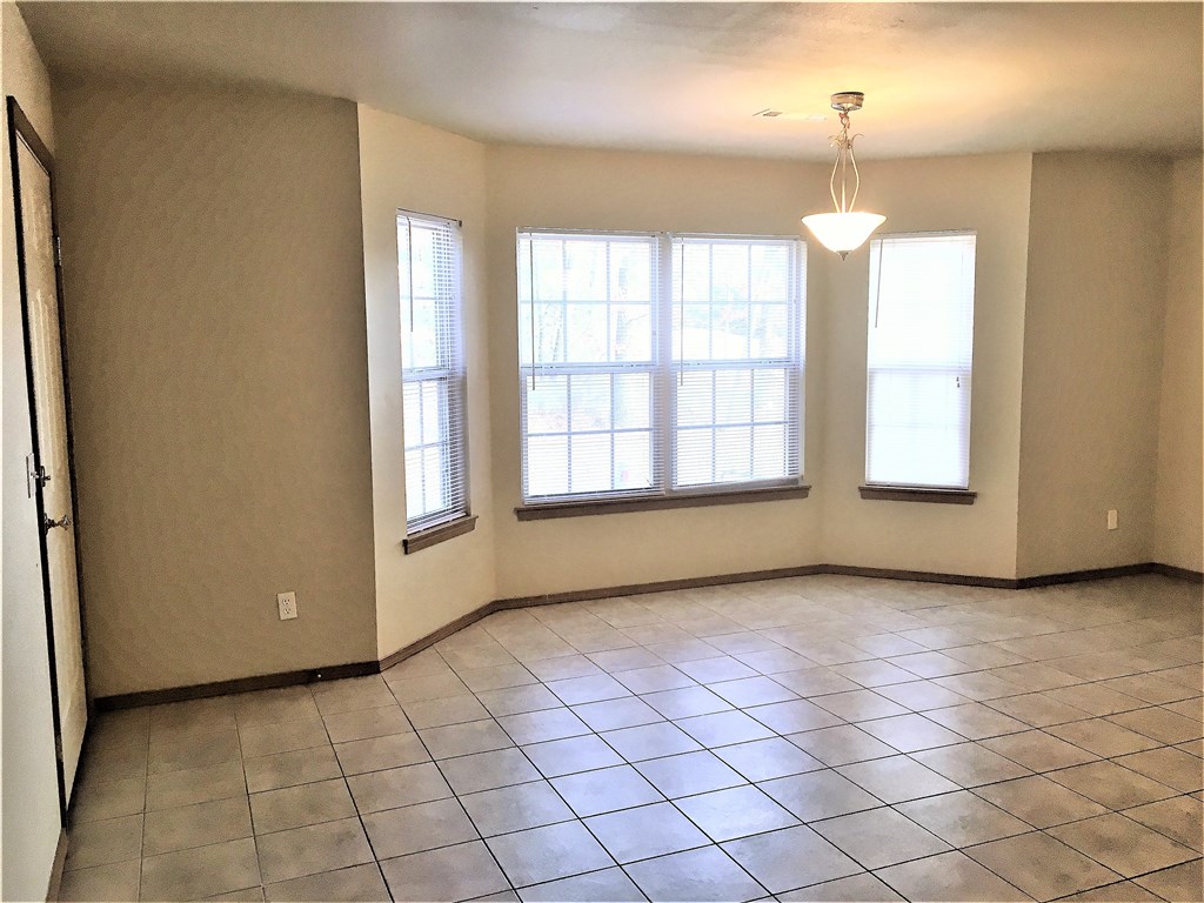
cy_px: 452
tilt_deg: -6.6
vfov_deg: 48.2
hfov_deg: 61.7
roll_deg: +1.5
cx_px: 602
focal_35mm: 29
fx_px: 1009
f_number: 2.2
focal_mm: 4.15
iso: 32
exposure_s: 1/40
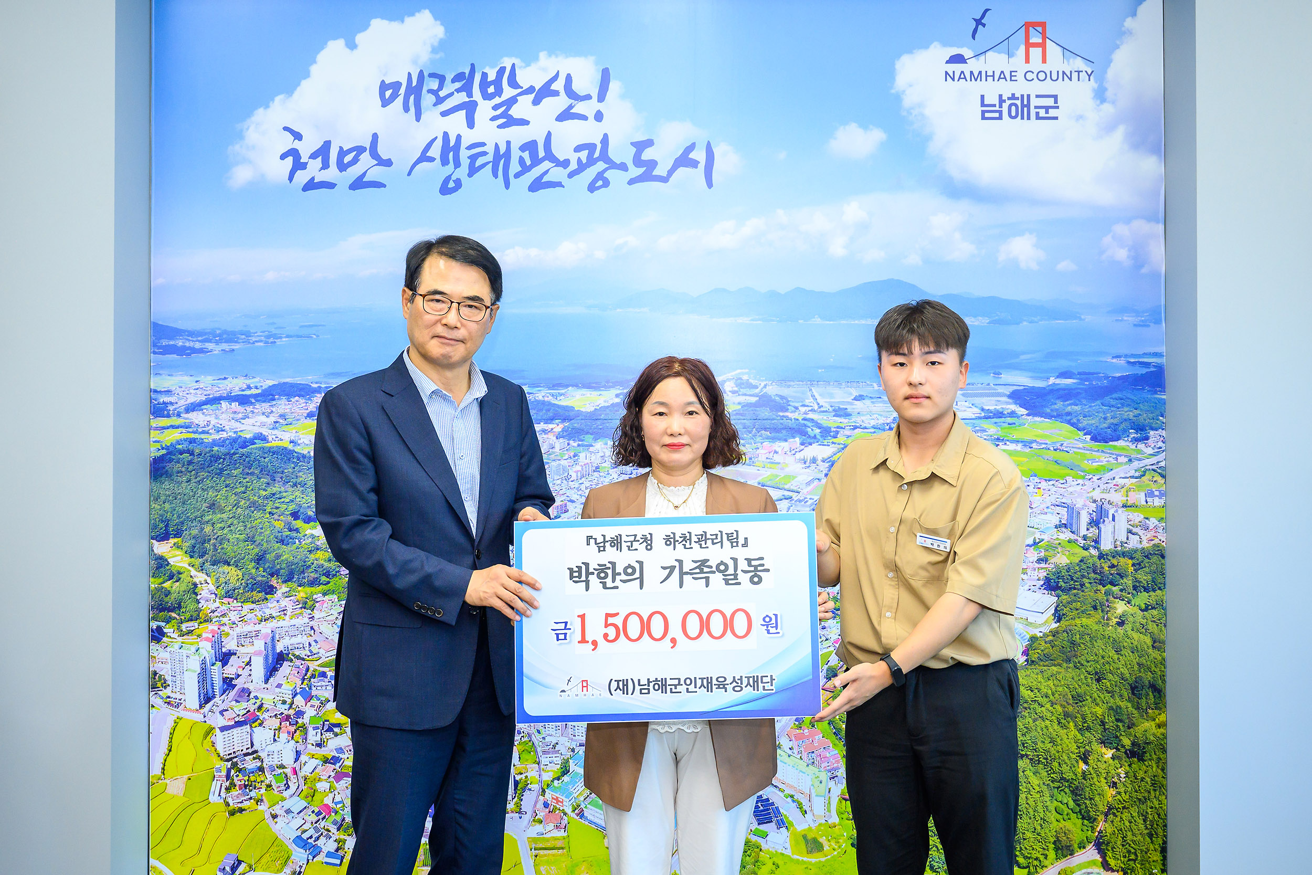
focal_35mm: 40
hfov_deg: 48.5
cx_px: 656
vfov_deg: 33.4
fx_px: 1458
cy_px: 438
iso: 1600
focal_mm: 40
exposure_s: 1/200
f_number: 4
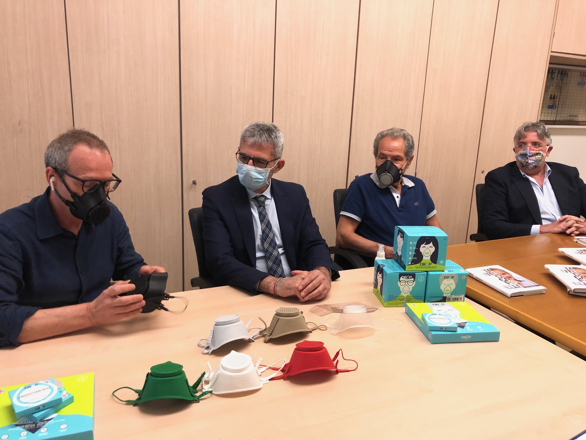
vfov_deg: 49.7
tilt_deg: -13.1
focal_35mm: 28
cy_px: 220
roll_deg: -0.7
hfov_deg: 63.4
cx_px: 293
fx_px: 474
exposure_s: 1/17
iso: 50
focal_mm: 4
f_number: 1.8
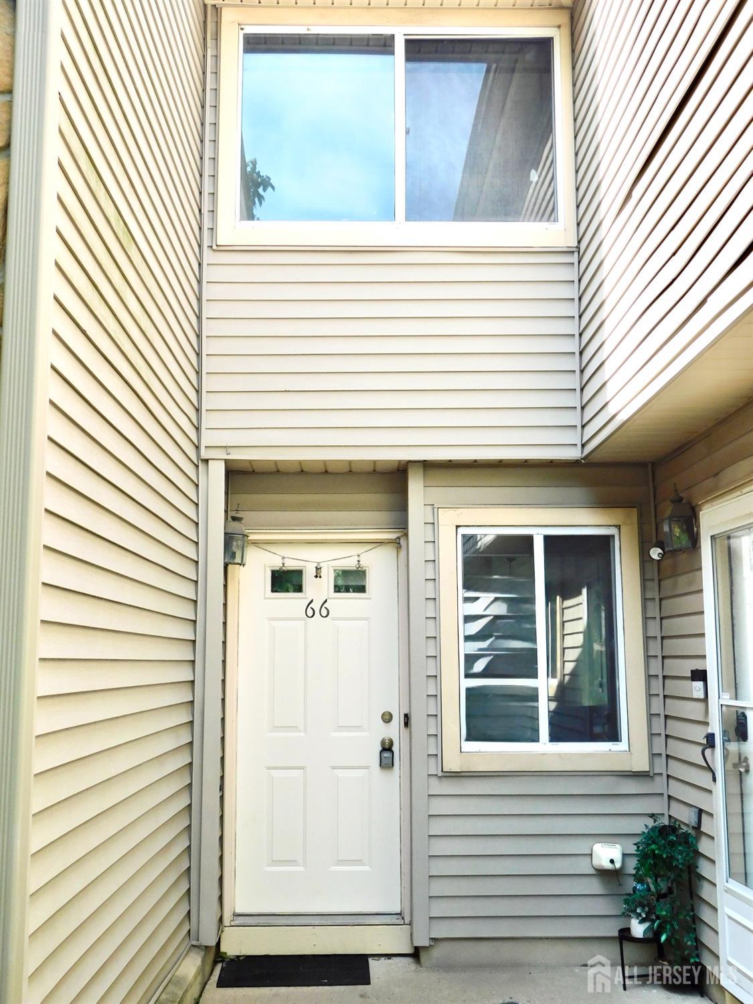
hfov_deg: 39.7
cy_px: 502
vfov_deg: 51.4
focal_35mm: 36
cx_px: 376
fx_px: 1044
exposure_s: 1/250
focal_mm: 6.3
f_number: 3.5
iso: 125
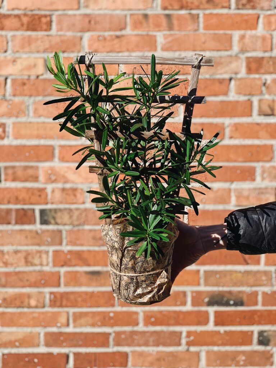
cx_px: 138
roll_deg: -0.4
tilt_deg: -4.7
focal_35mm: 52
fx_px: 553
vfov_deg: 36.8
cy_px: 184
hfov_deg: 28.0
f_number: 2.4
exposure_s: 1/872
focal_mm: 6
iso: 16
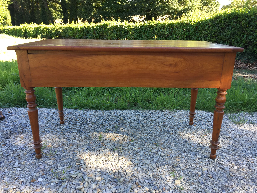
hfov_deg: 61.7
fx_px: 215
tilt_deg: -20.7
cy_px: 96
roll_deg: -3.4
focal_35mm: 29
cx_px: 128
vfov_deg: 48.2
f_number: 2.2
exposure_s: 1/114
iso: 32
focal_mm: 4.15
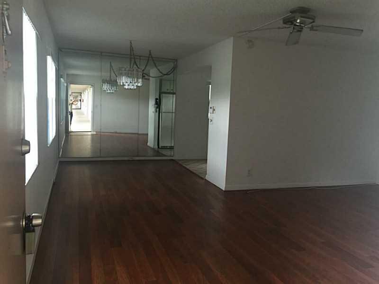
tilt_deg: -5.0
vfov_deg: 48.2
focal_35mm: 29
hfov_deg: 61.7
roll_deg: -4.1
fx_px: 318
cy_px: 142
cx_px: 190
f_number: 2.2
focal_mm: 4.15
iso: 40
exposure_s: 1/15
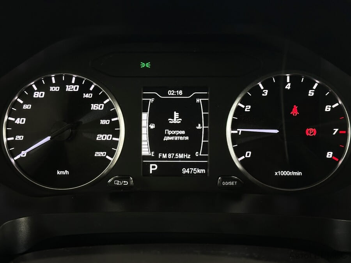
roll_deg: -0.1
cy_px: 132
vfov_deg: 30.3
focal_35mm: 48
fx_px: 487
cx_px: 176
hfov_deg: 39.7
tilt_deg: -24.6
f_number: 1.78
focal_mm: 6.86
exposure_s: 1/50
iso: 250
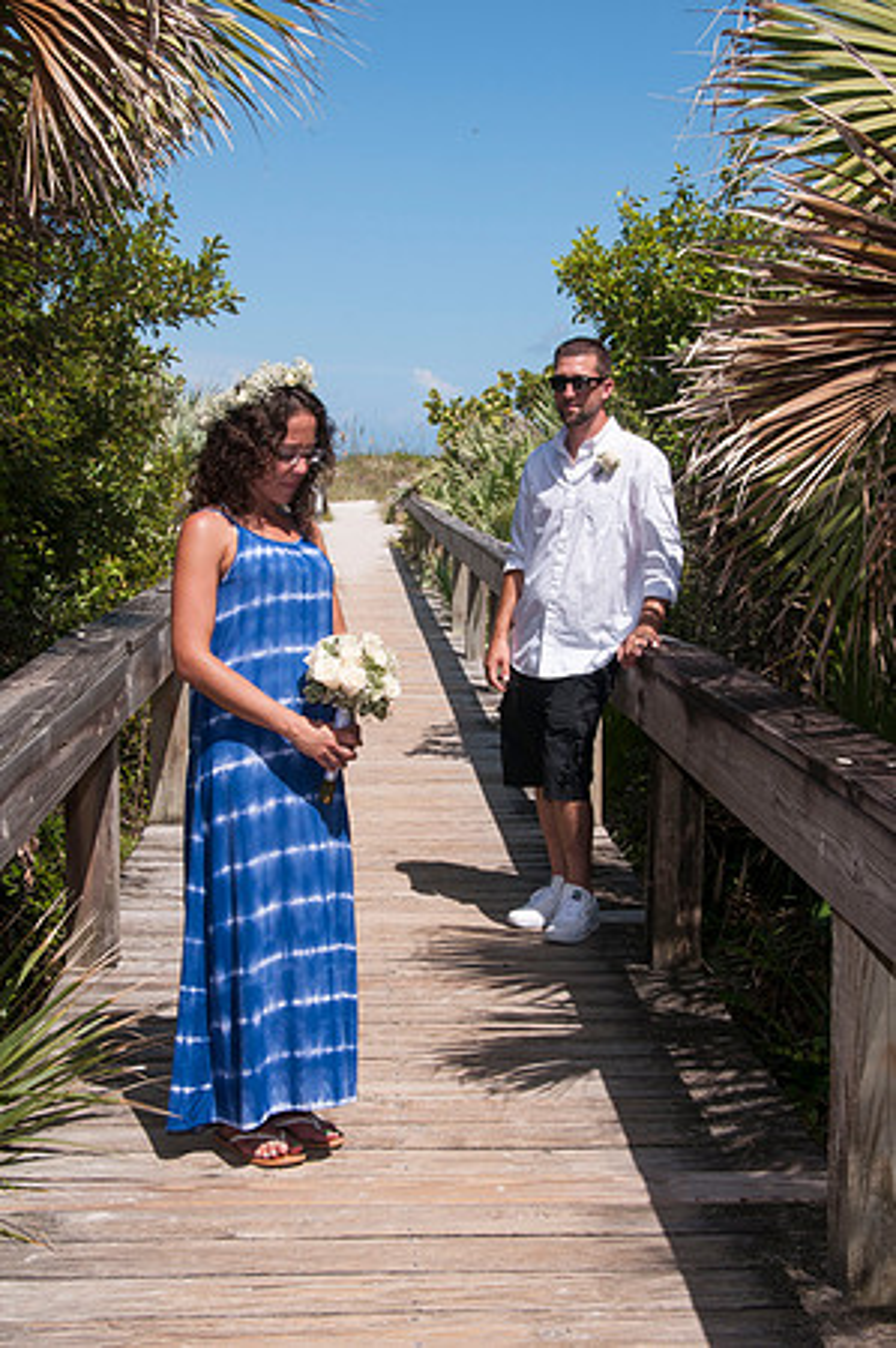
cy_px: 674
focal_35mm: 51
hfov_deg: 26.4
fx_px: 1908
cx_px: 448
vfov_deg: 38.9
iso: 100
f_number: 13
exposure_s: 1/250
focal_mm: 34
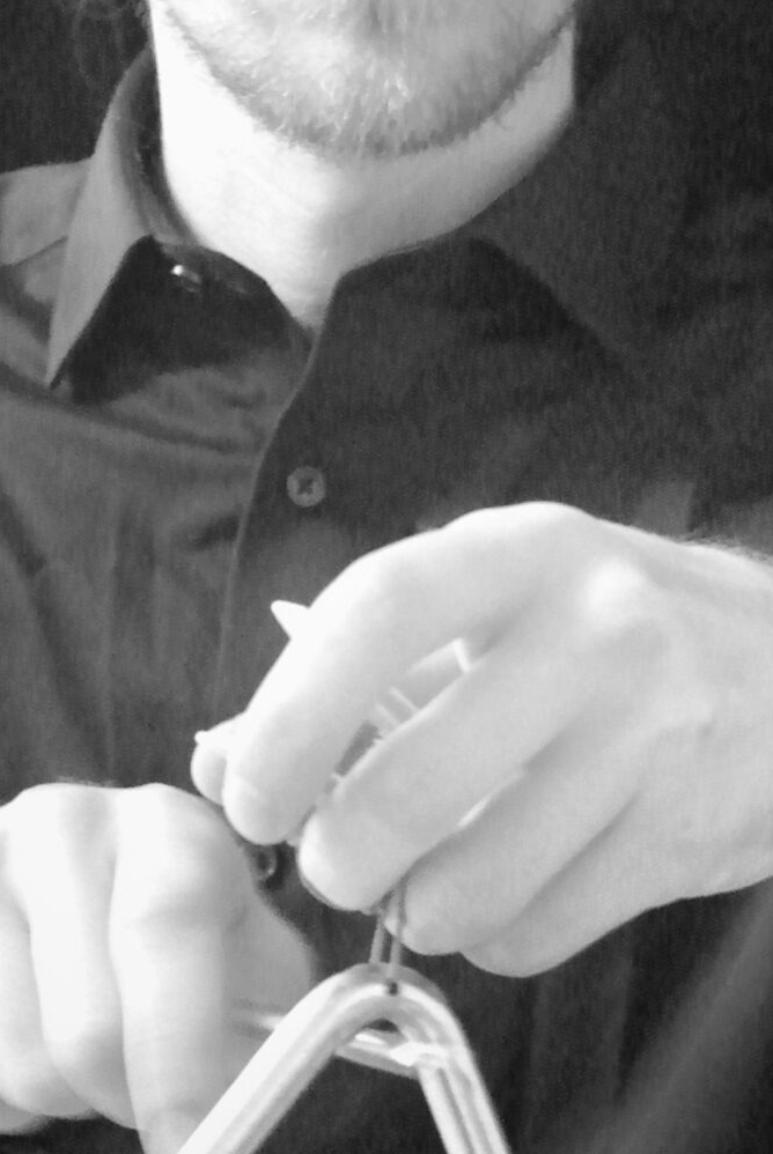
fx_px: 6841
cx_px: 549
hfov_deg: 6.5
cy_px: 312
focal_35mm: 213
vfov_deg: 9.6
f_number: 3.8
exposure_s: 1/30
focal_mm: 30.9
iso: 6400
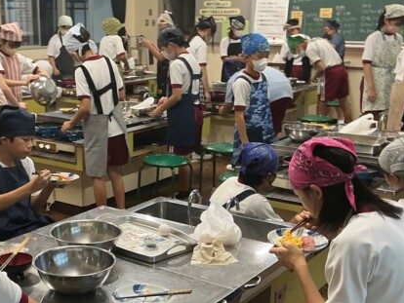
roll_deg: +2.6
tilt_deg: -17.9
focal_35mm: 56
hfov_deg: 33.9
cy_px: 207
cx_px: 125
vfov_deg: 26.0
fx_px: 654
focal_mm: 3
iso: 100
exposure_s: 1/60
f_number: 1.8
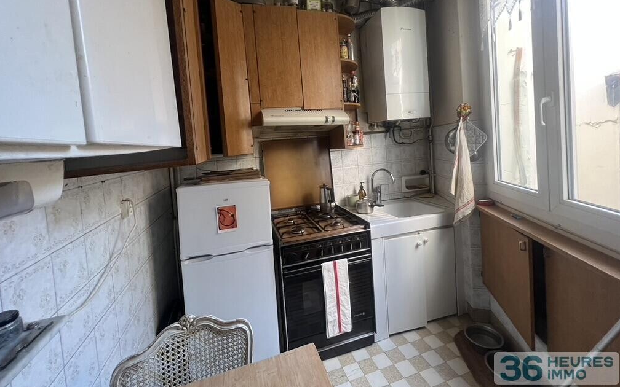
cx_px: 311
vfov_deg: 77.7
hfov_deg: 105.3
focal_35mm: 14
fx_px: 237
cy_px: 155
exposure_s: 1/99
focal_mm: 1.57
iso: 200
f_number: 1.8
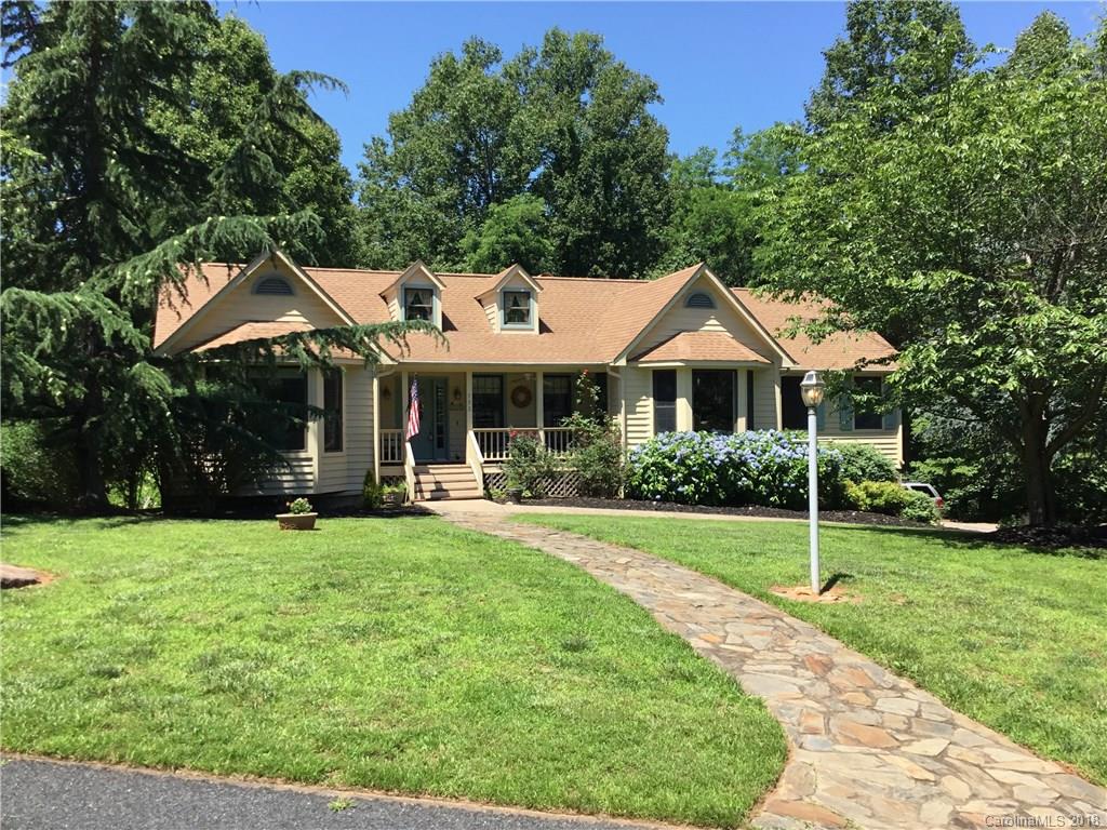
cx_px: 554
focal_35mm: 31
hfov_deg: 58.4
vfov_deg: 45.4
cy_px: 415
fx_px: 991
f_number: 2.4
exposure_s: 1/715
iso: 25
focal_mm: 3.3
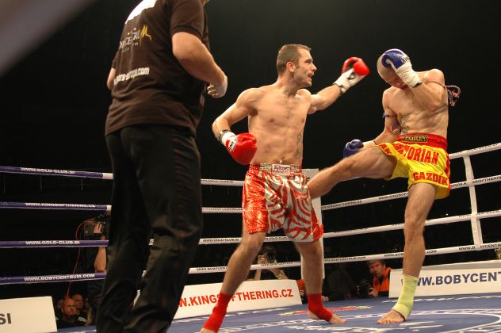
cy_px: 166
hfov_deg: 42.4
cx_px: 250
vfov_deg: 28.9
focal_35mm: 46
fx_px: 646
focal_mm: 31
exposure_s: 1/500
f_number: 2.8
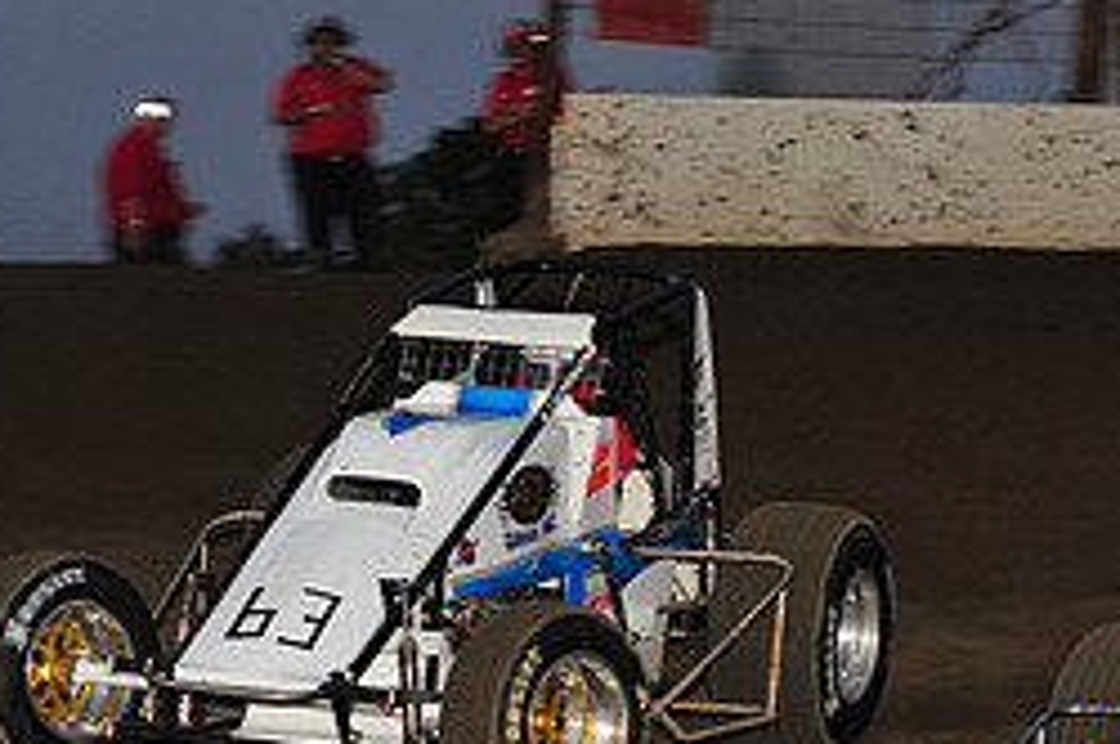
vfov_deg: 5.9
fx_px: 7208
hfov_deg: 8.9
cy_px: 627
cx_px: 945
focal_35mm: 232
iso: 800
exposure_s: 1/320
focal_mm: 100
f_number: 7.1
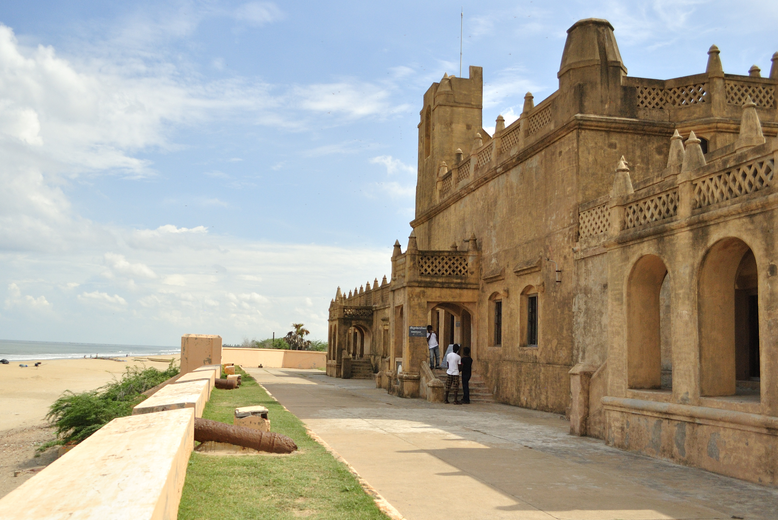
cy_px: 298
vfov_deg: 41.1
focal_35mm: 32
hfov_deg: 58.3
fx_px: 692
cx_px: 323
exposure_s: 1/4000
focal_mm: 18
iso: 400
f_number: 4.5
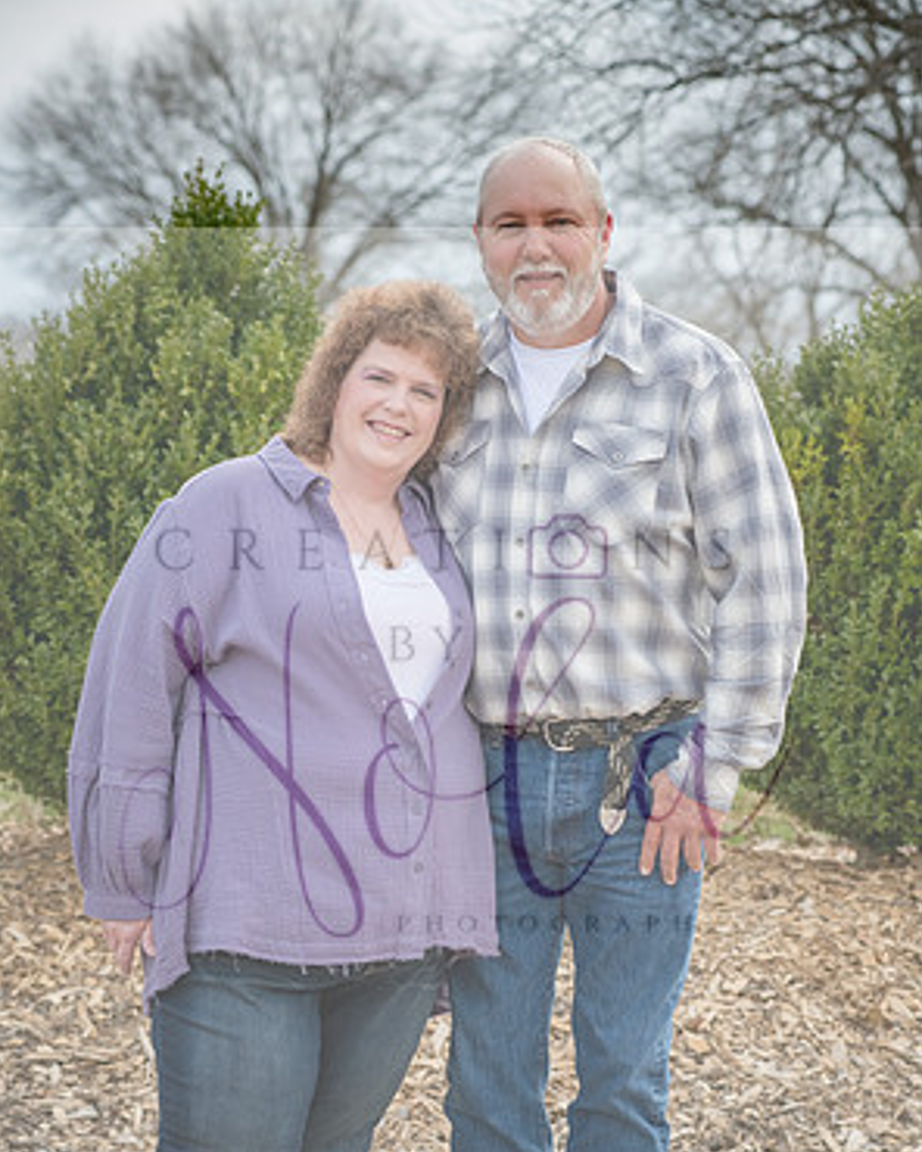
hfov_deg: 13.5
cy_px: 694
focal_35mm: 114
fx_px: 3888
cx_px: 458
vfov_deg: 16.8
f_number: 7.1
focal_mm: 100
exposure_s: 1/500
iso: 400
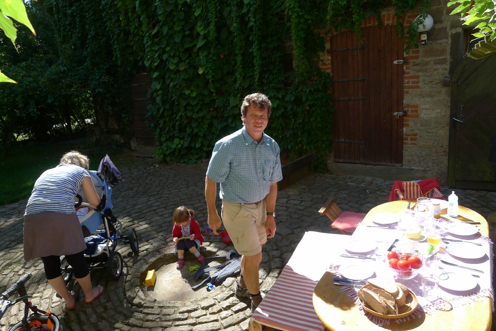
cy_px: 166
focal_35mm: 24
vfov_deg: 53.2
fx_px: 331
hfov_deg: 73.7
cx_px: 248
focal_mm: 5.1
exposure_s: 1/400
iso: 80
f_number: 2.8
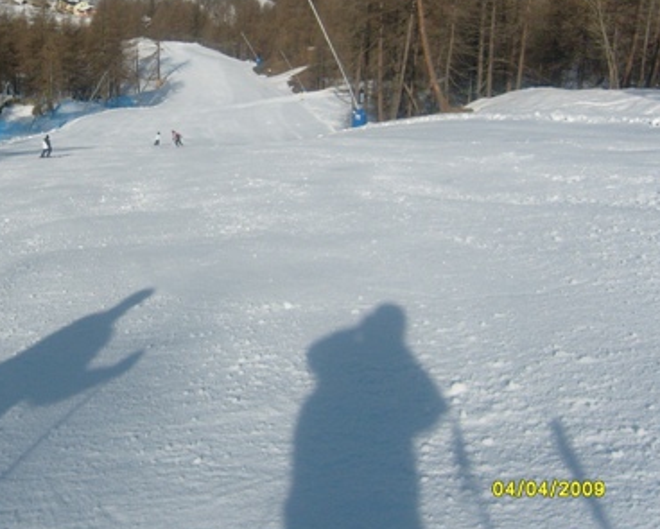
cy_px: 160
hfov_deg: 32.3
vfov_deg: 26.5
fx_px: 1114
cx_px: 161
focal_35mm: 57
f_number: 7.1
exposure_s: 1/750
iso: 80
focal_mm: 5.8
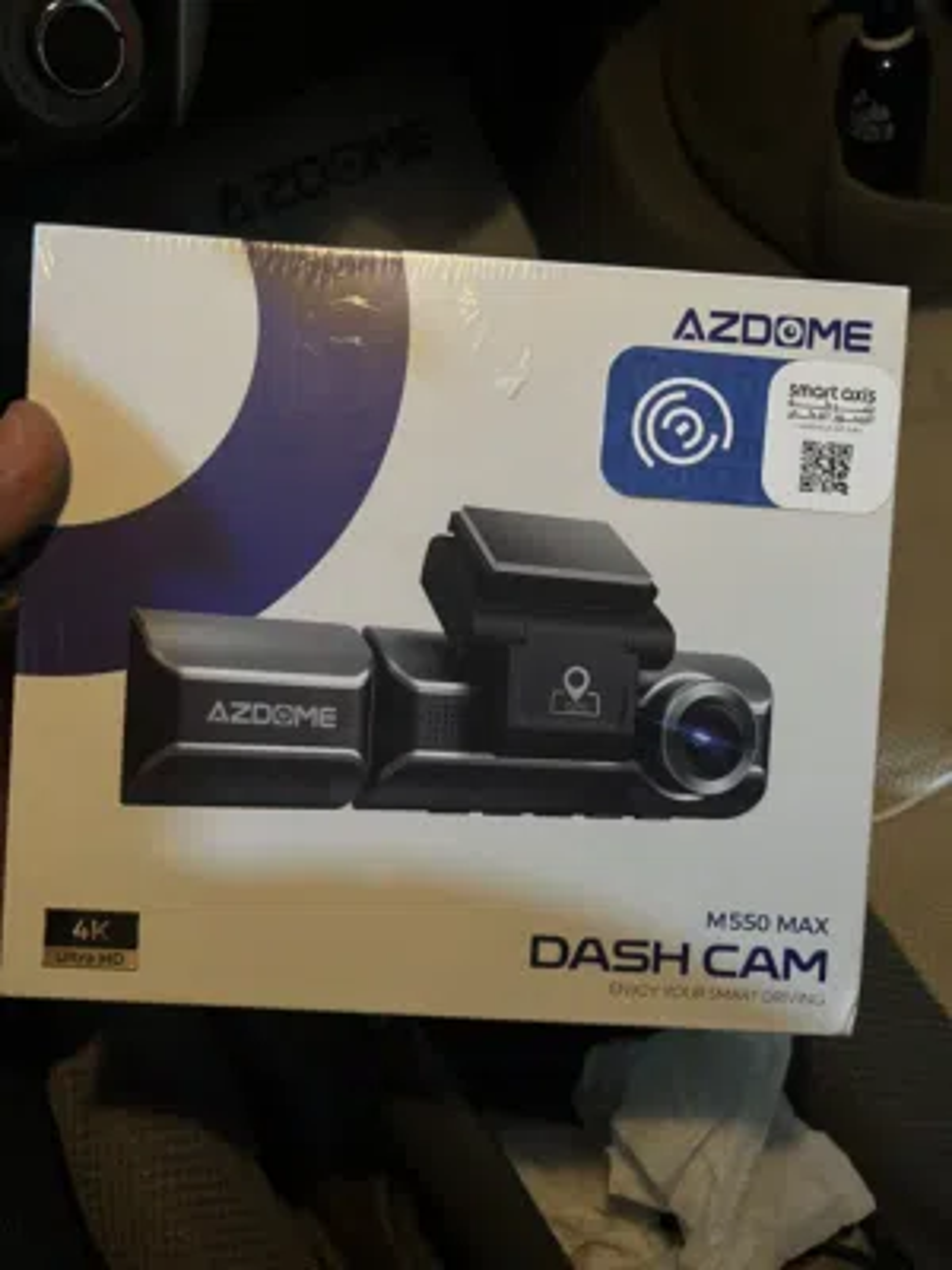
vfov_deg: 67.3
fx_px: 953
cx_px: 476
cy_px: 635
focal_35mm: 26
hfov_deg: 53.1
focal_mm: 5.1
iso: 640
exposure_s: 1/33
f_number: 1.6
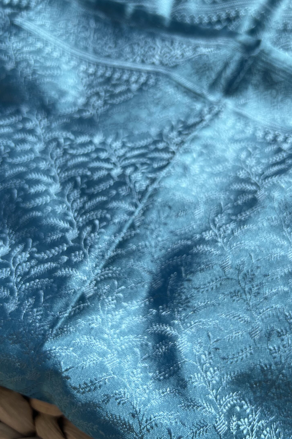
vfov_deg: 58.7
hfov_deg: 41.1
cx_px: 151
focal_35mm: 32
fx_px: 389
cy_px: 225
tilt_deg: -67.7
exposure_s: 1/5076
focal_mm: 5.7
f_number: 1.5
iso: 50
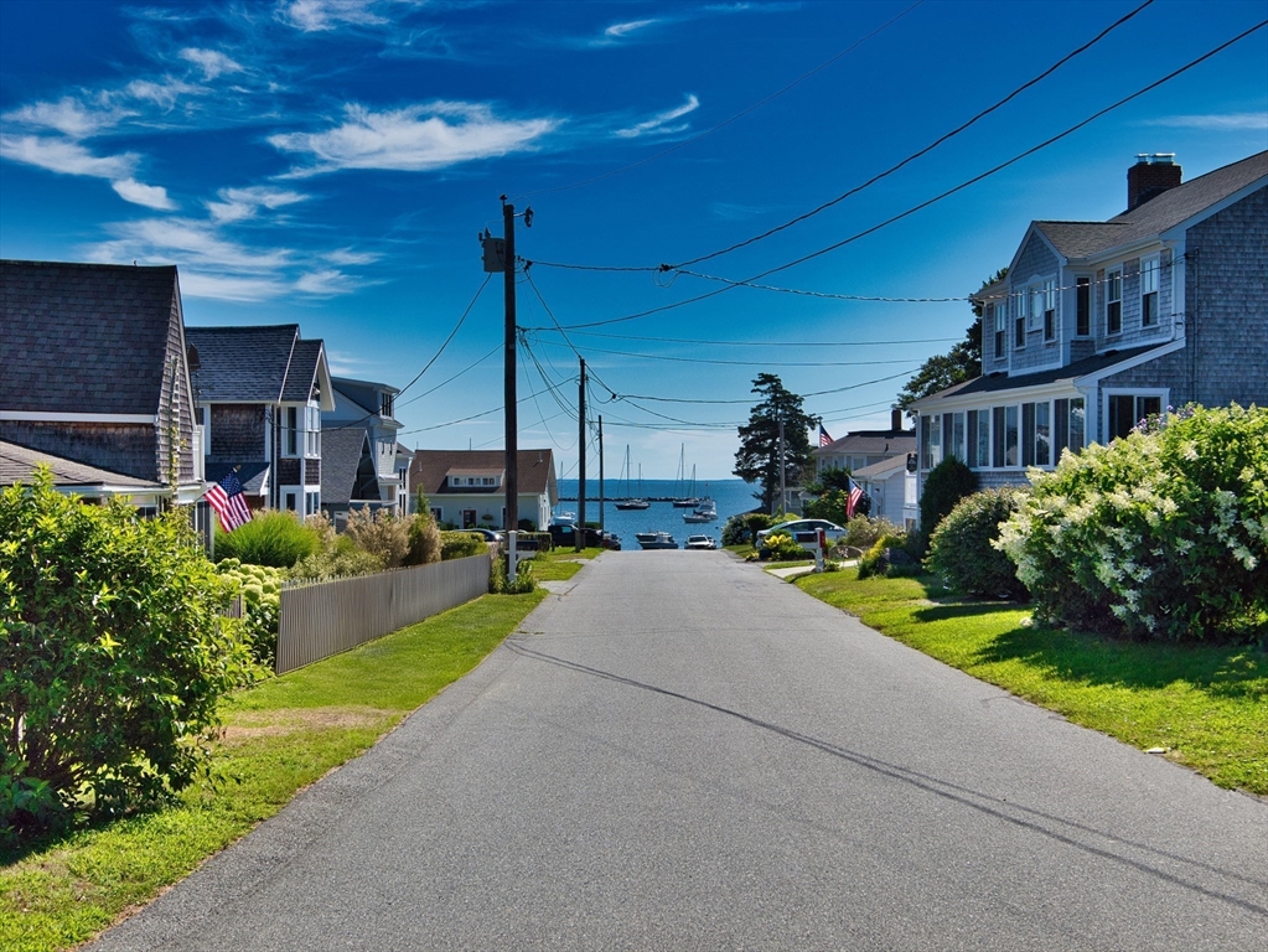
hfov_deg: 38.2
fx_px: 1832
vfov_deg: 29.1
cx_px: 634
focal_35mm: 50
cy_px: 476
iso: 100
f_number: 5.6
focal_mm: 25
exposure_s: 1/1000
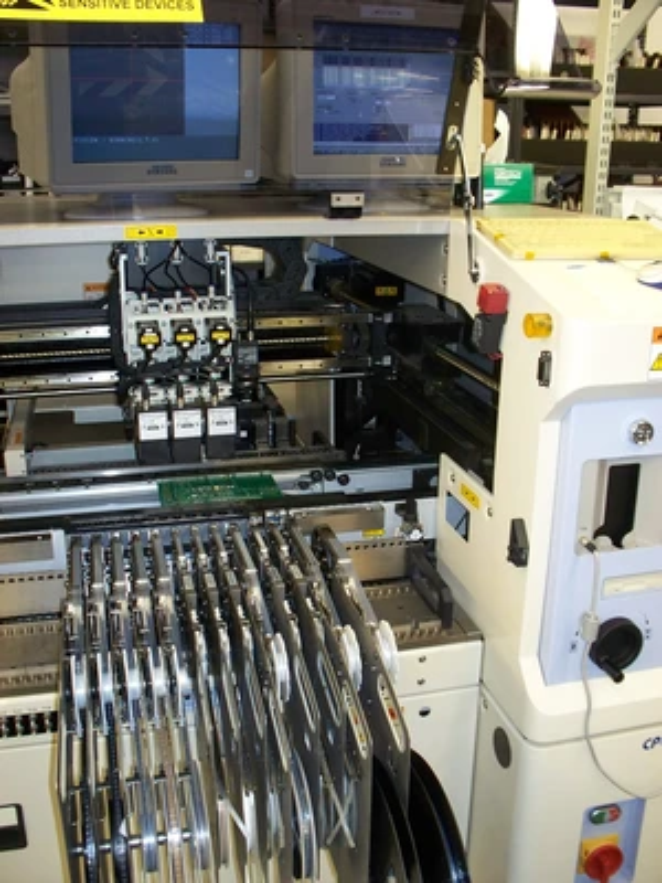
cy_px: 442
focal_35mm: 36
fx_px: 918
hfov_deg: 39.7
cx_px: 331
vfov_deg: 51.4
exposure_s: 1/40
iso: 200
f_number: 2.8
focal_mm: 7.54
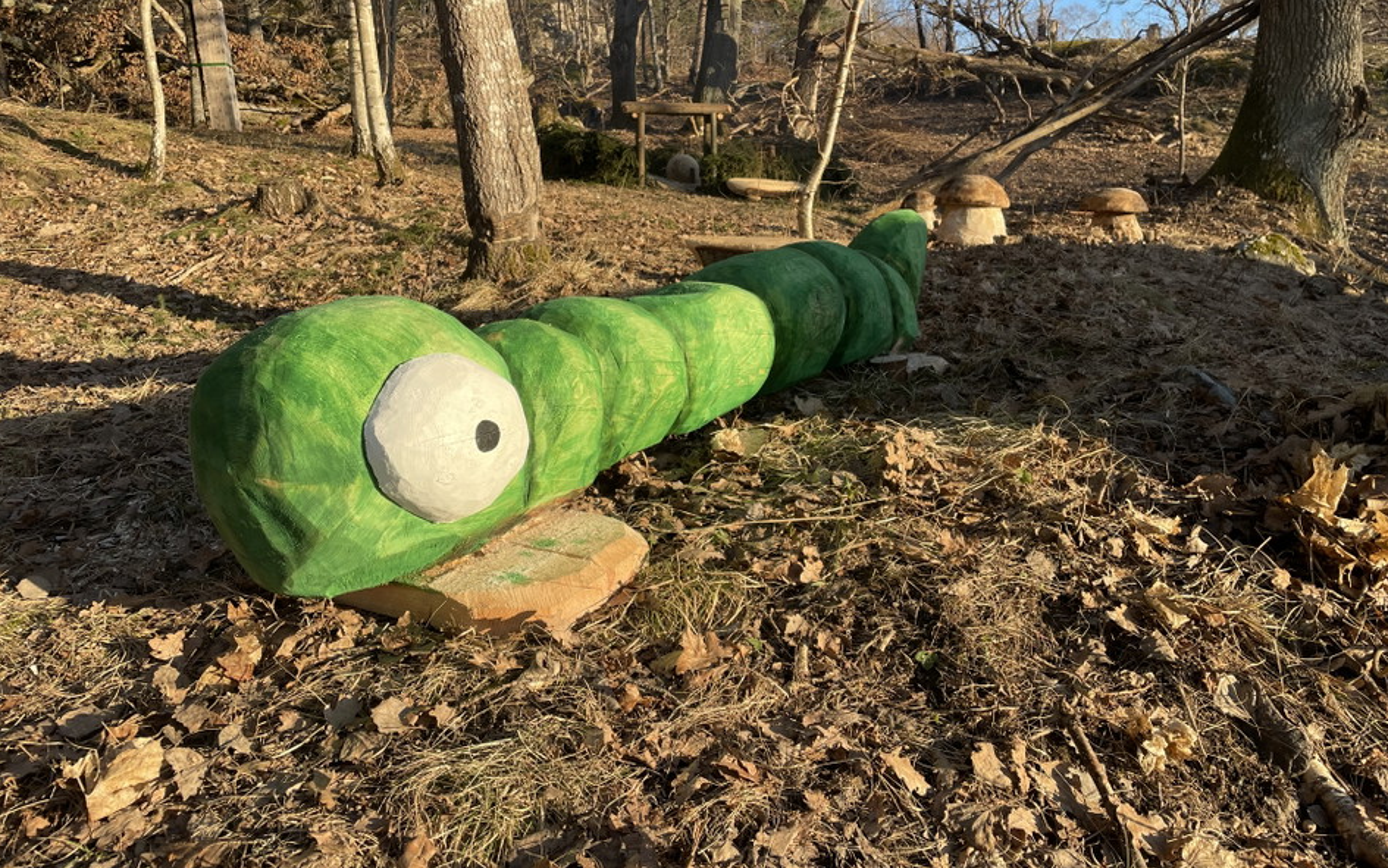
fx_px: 1059
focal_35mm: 28
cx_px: 704
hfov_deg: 66.5
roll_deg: +4.5
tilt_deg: -3.7
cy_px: 341
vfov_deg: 44.3
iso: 32
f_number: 1.6
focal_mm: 4.2
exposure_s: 1/836
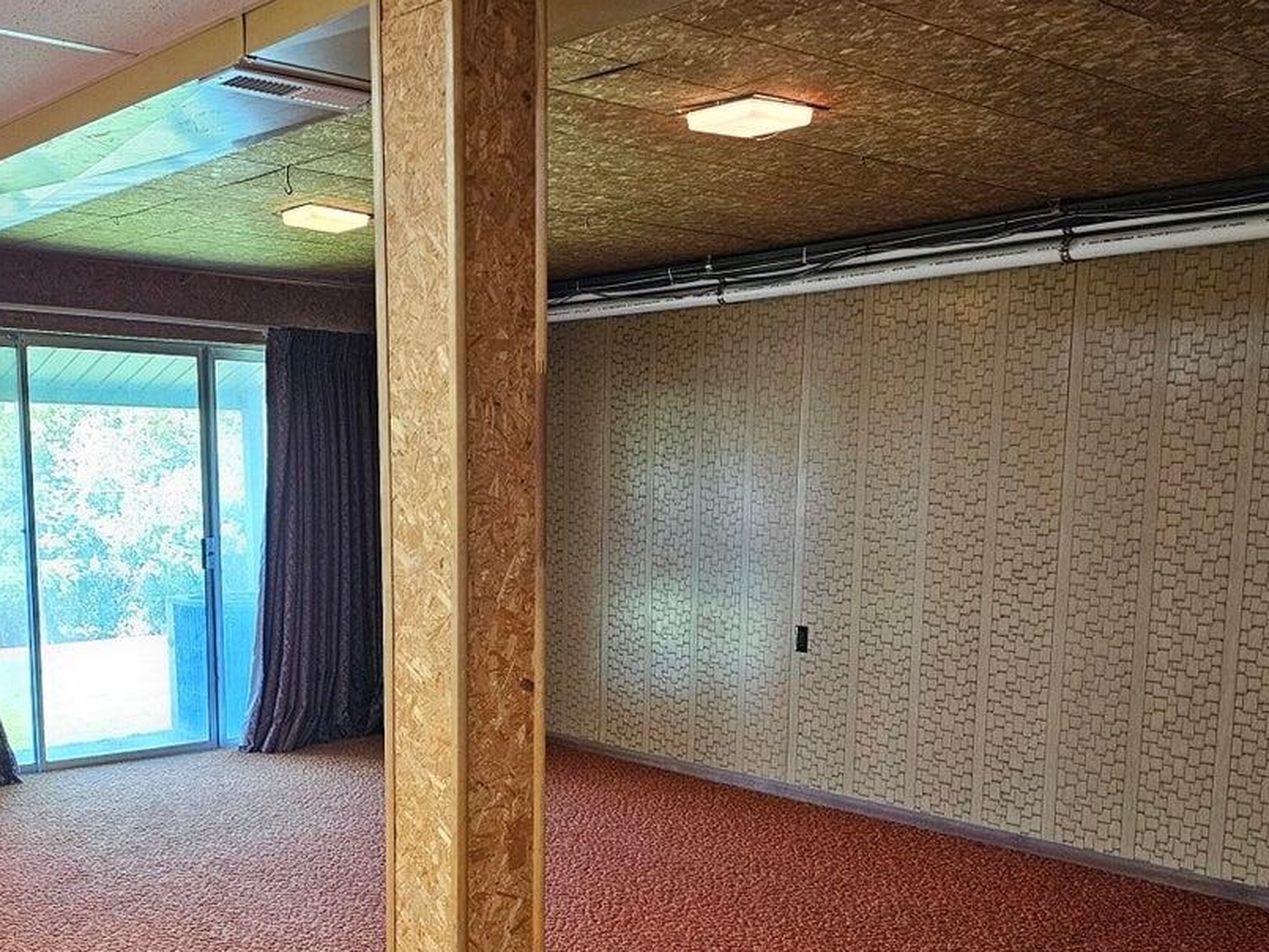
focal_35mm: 39
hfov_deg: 47.8
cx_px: 582
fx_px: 1430
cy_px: 692
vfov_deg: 36.1
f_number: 1.7
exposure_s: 1/120
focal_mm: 6.3
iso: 500
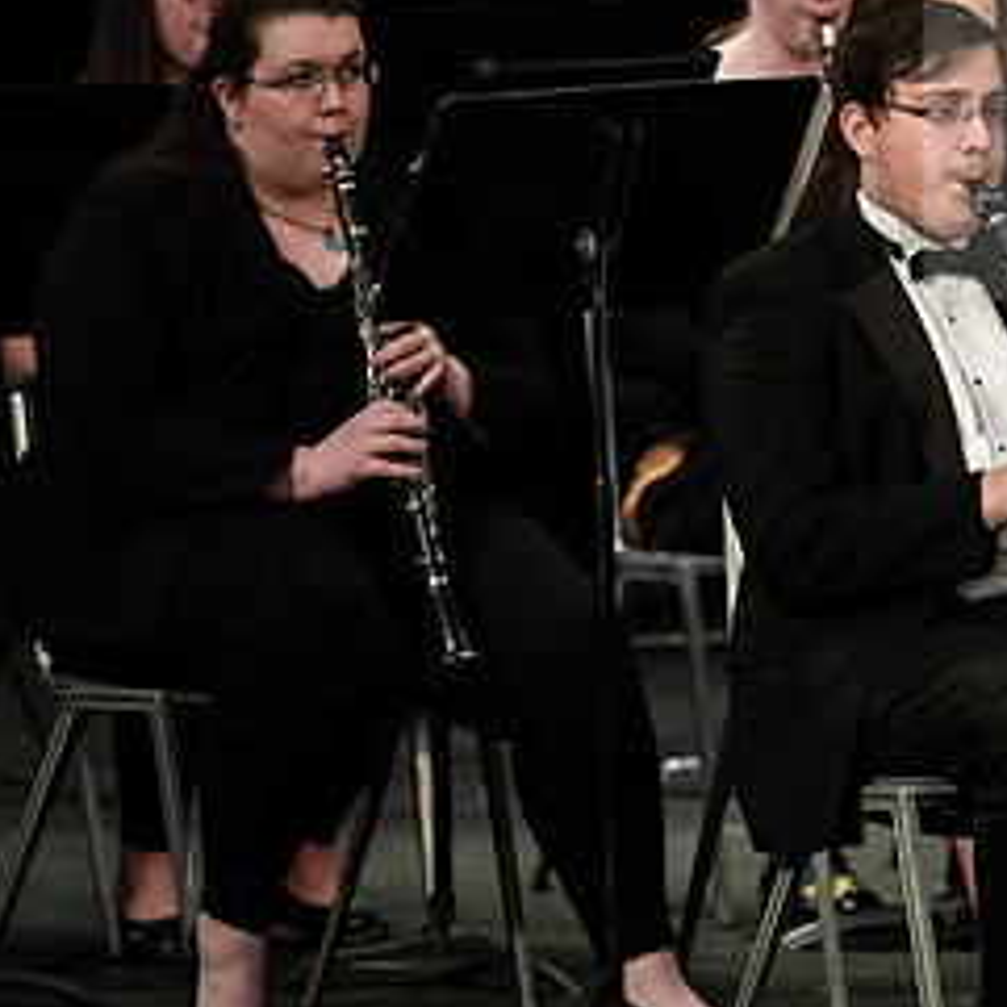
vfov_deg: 2.8
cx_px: 798
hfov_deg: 2.8
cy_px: 458
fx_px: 20241
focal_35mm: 615
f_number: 3.2
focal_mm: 300
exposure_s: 1/250
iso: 3200
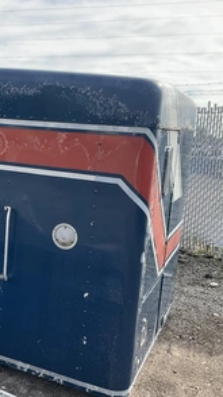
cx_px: 27
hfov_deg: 26.8
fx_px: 453
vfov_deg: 47.4
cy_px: 200
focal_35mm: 43
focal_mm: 3
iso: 25
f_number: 1.8
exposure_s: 1/709
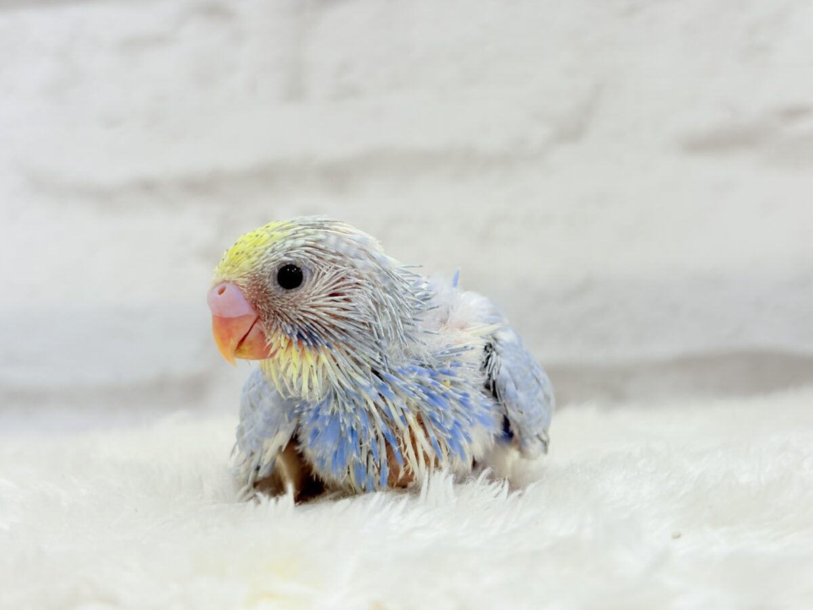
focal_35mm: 52
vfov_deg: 28.0
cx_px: 406
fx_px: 1221
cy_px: 305
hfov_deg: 36.8
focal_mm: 5.96
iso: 64
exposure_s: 1/100
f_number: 1.6
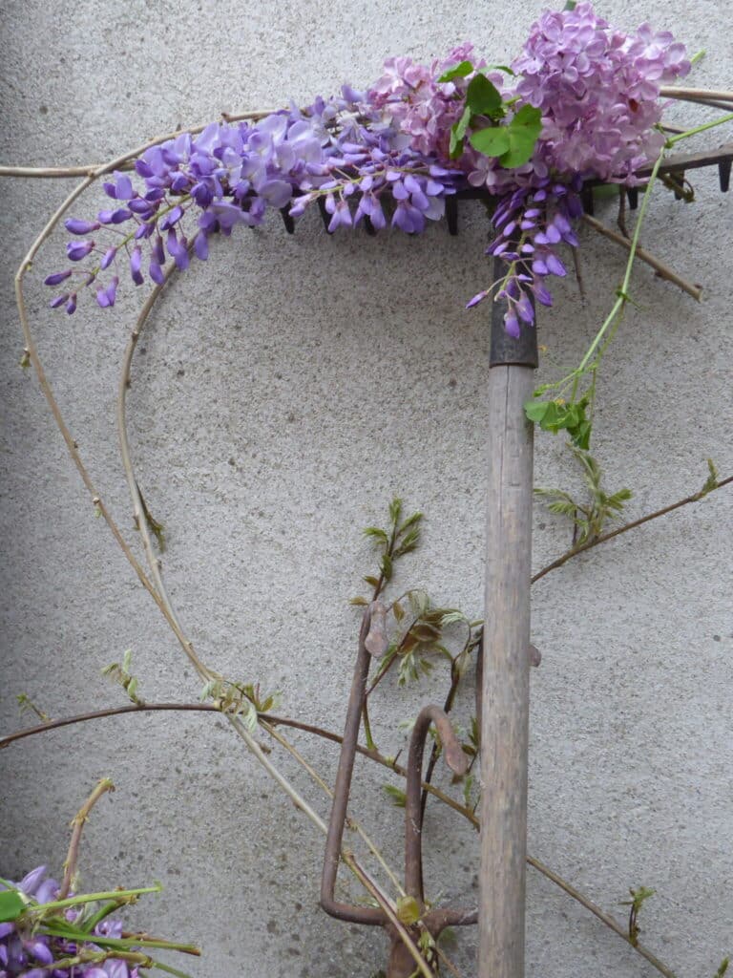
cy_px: 489
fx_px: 1101
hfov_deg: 36.8
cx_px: 366
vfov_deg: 47.9
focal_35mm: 39
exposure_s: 1/60
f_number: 3.7
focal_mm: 6.7
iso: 400
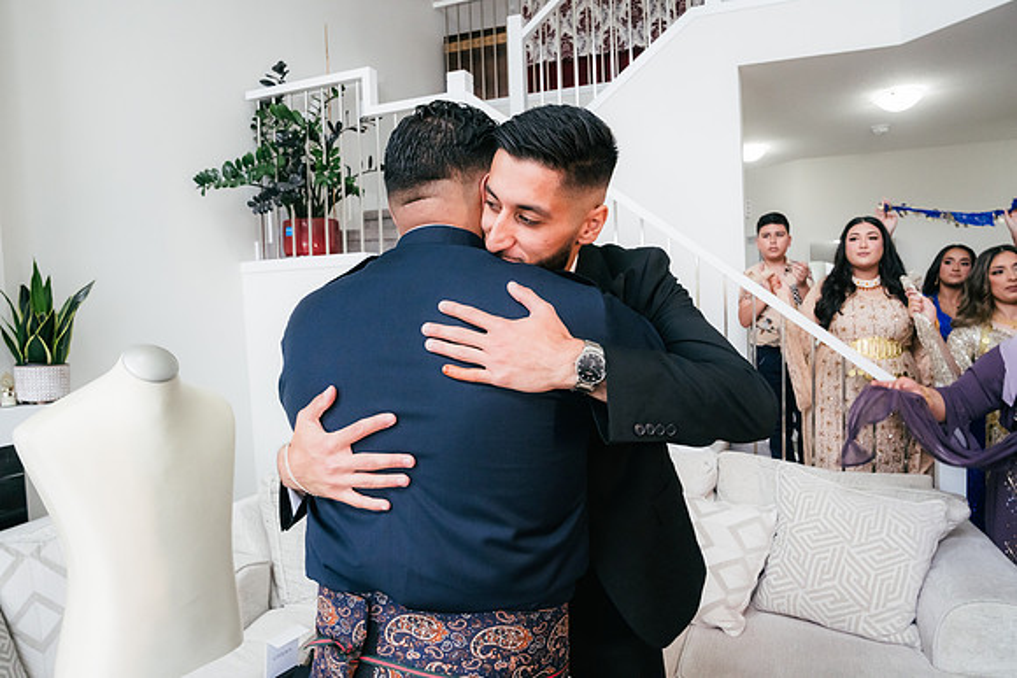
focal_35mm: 24
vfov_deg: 53.2
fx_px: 678
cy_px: 339
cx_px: 508
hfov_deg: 73.7
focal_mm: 24
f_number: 9
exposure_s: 1/160
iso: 6400
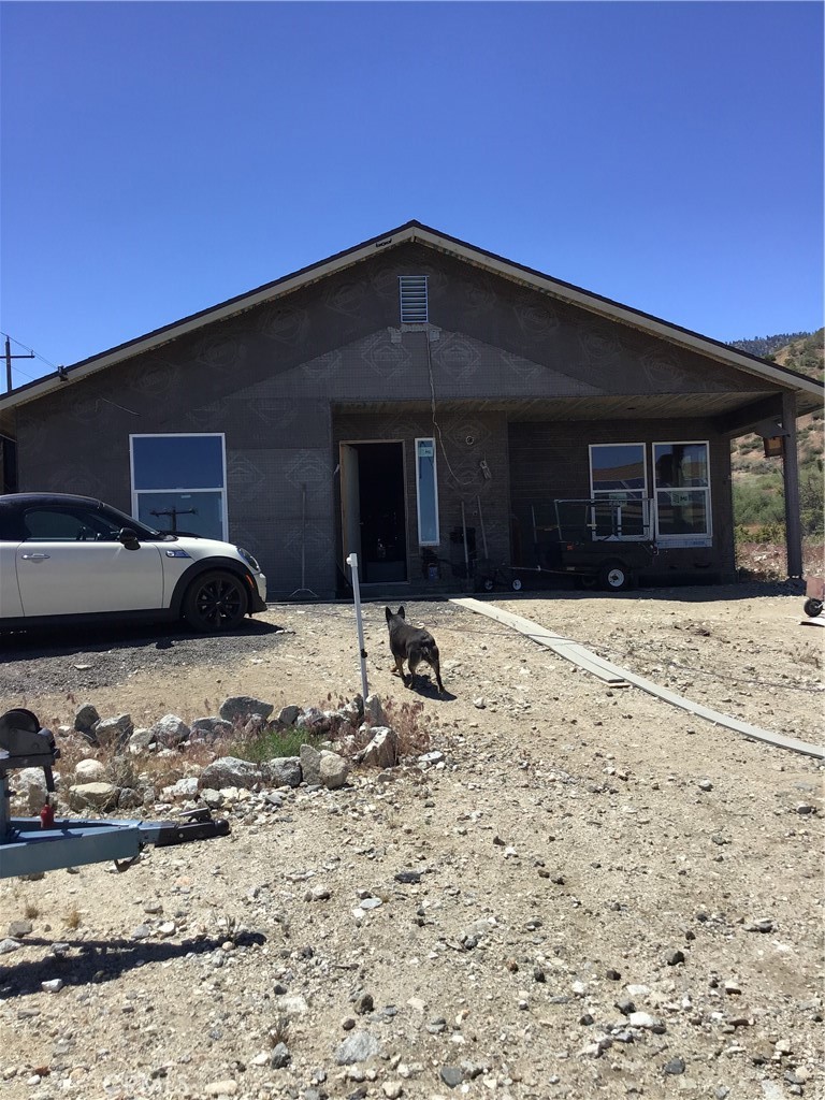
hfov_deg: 45.4
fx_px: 985
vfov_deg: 58.4
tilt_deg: +1.6
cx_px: 412
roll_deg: +2.5
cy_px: 550
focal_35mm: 31
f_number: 2.4
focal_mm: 3.3
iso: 25
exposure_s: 1/1456
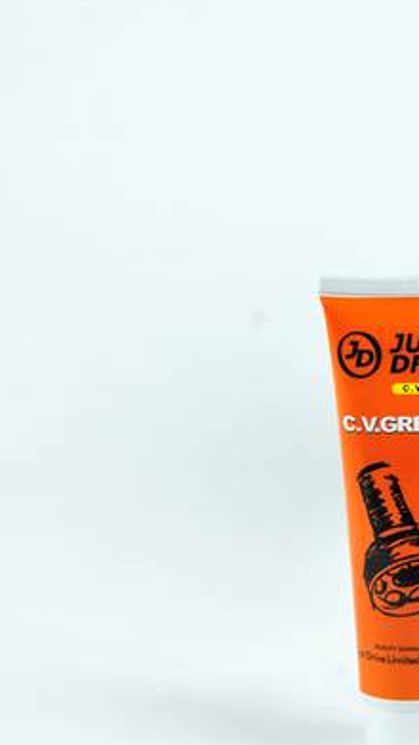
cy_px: 432
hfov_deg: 6.0
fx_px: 3930
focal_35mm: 199
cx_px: 674
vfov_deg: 10.8
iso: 200
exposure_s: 1/125
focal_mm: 62
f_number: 10
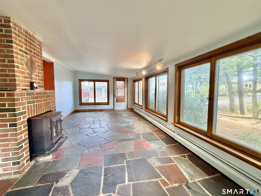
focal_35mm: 14
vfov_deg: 85.7
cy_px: 98
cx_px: 130
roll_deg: +0.2
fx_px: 106
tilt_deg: -4.9
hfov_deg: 102.1
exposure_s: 1/60
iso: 320
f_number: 2.2
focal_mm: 2.22
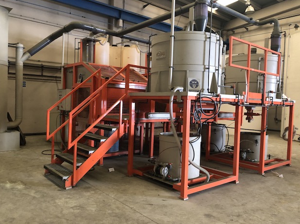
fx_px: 251
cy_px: 111
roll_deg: -0.7
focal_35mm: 29
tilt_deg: -1.6
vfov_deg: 48.2
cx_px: 151
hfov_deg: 61.7
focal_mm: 4
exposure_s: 1/15
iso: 100
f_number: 1.8
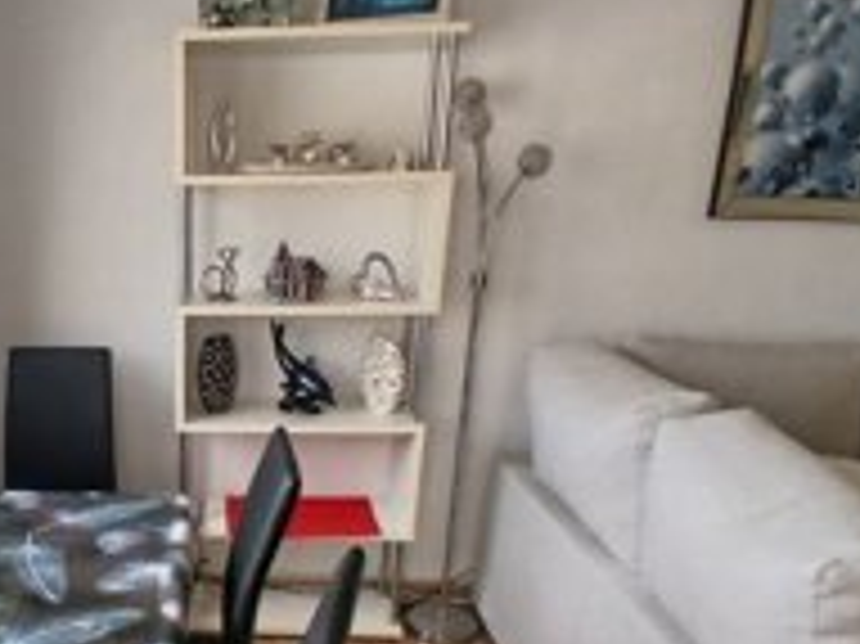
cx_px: 144
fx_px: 795
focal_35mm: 32
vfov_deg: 42.8
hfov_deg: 52.3
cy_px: 482
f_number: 2.2
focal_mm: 1.4
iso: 64
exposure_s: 1/50
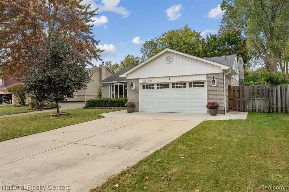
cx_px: 144
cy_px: 96
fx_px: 193
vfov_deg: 53.1
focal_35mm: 24
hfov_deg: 73.8
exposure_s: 1/160
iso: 100
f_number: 9
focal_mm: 24
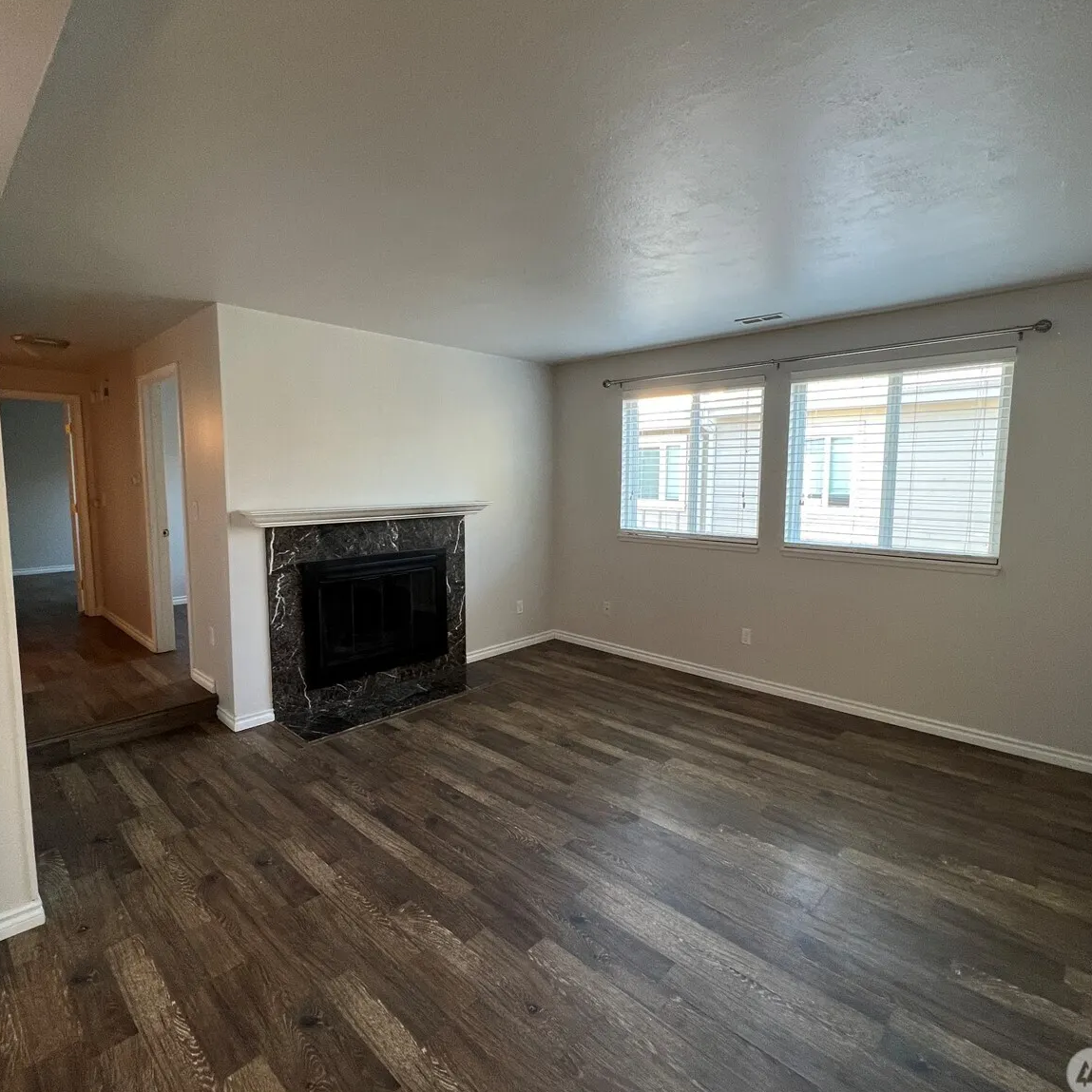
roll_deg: -0.6
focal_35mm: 16
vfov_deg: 87.4
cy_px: 542
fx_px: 571
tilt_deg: -4.9
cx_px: 553
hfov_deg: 87.4
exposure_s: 1/60
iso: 160
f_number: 1.8
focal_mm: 1.57
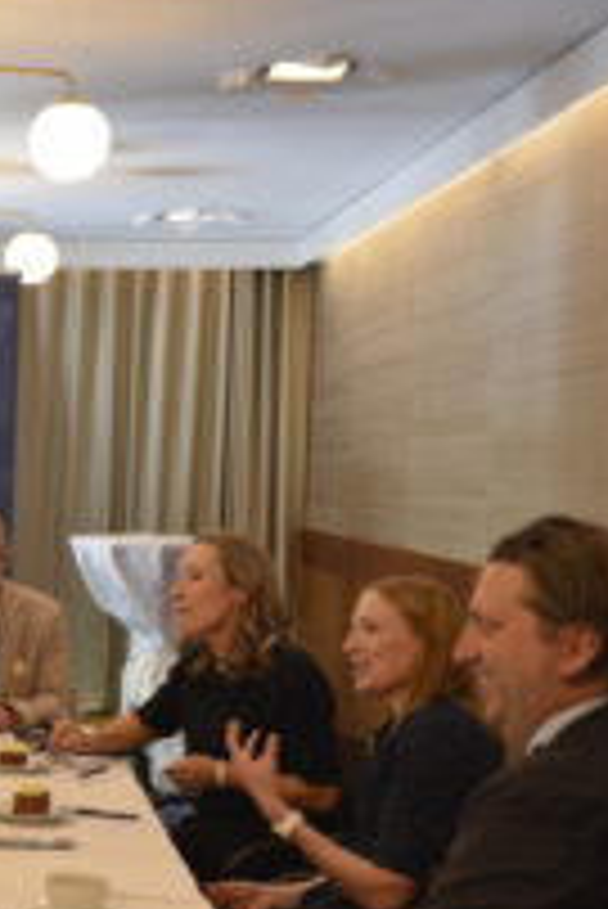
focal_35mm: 72
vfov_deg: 27.9
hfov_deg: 17.2
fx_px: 1821
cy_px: 580
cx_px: -290
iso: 1600
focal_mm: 32
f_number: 2.8
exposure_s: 1/200
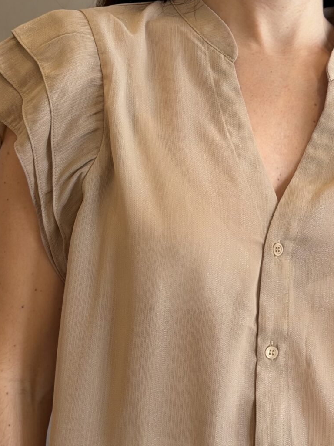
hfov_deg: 12.3
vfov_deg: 16.4
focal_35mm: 120
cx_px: 232
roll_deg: -3.8
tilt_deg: -14.6
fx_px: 1544
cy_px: 218
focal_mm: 6.76
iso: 100
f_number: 1.78
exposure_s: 1/103
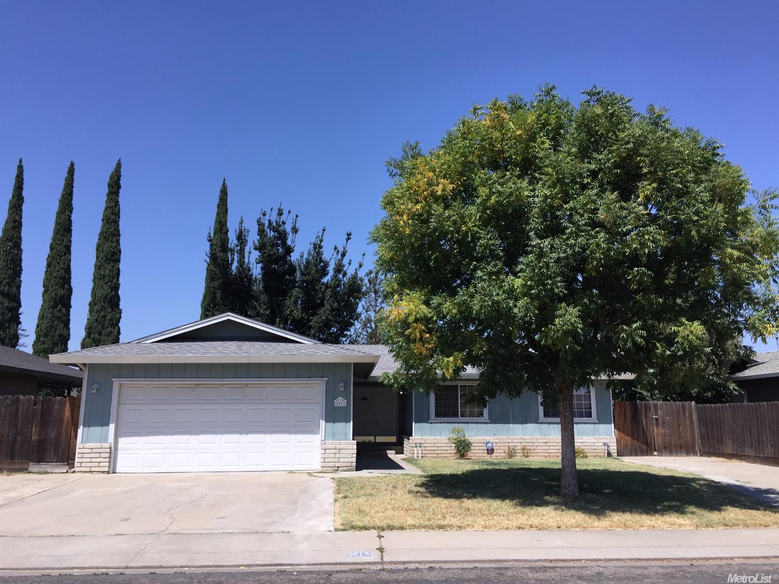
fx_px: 652
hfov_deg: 61.7
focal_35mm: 29
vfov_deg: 48.2
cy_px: 292
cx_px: 390
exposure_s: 1/2083
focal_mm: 4.15
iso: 32
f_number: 2.2
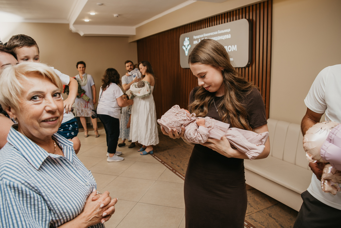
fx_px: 244
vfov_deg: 49.9
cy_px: 114
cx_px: 170
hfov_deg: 69.8
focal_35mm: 26
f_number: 4
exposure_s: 1/160
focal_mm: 24
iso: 100
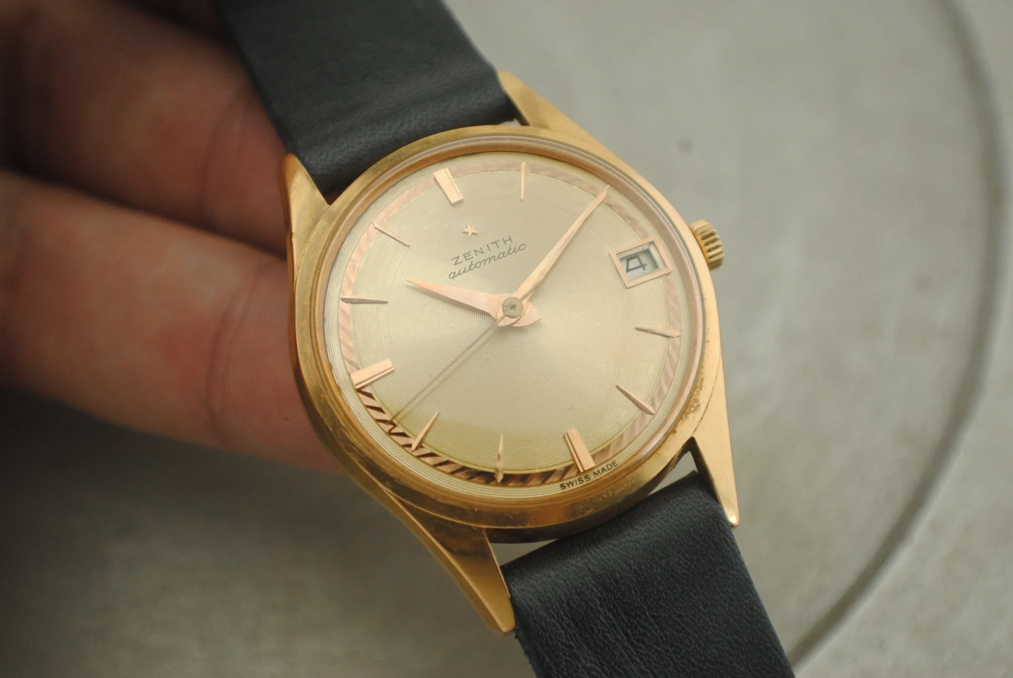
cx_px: 506
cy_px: 339
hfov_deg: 24.6
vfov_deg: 16.6
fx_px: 2324
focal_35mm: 82
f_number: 5.6
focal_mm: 55
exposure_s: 1/200
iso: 400
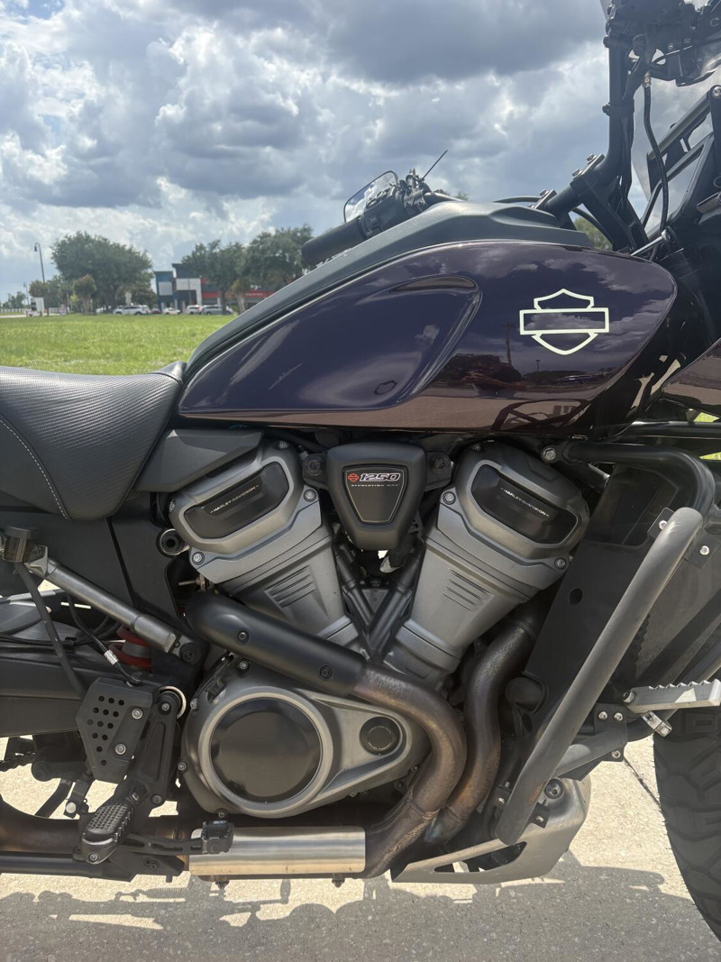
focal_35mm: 26
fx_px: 722
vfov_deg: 67.3
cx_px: 360
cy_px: 481
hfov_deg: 53.1
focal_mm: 5.96
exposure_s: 1/1901
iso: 64
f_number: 1.6
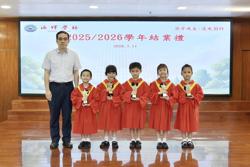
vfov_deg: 35.1
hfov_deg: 50.7
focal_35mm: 38
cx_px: 125
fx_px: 264
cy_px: 84
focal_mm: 38
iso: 400
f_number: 4.8
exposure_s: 1/90
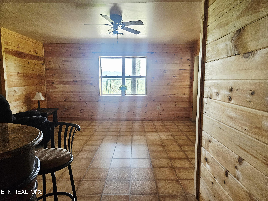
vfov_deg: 58.9
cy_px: 100
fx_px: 178
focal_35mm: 23
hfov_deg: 73.9
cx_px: 134
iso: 500
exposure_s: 1/172
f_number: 1.8
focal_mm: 5.4
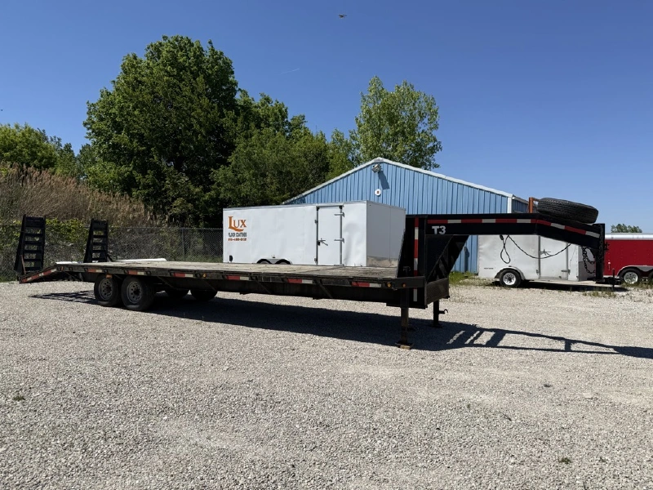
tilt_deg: -1.9
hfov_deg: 71.6
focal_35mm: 24
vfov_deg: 56.8
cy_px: 245
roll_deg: -1.6
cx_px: 326
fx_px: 453
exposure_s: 1/8130
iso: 80
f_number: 1.78
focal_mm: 6.76
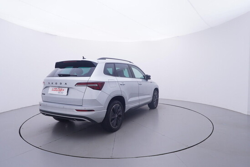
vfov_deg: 56.2
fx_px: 156
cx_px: 125
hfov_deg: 77.3
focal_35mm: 22
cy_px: 84
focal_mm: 15
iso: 200
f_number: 5
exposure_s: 1/80
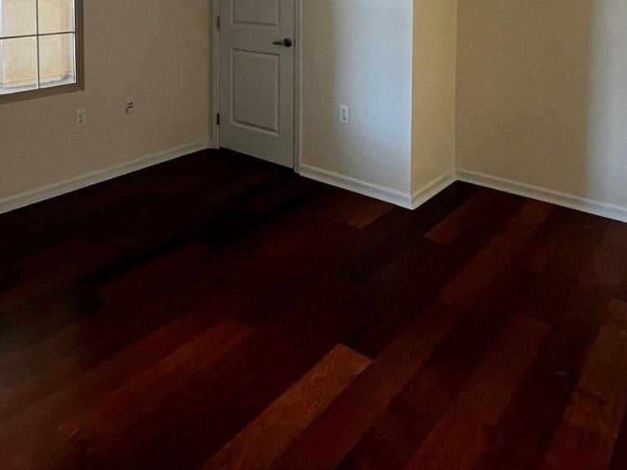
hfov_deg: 62.0
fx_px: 507
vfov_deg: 43.2
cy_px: 8
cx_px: 214
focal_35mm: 28
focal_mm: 1.57
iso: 320
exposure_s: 1/60
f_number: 1.8
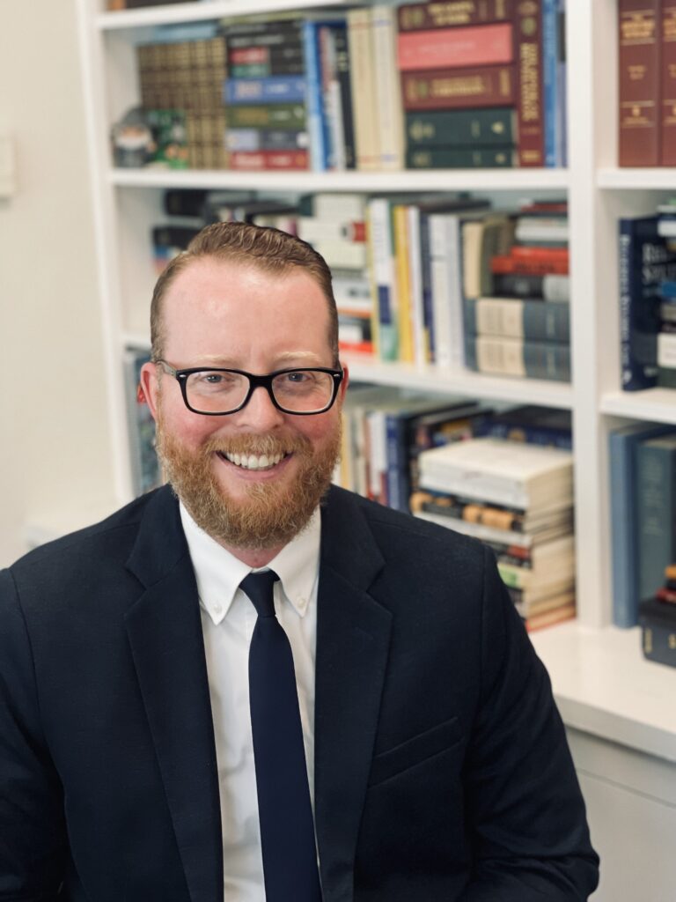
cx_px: 338
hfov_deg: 22.9
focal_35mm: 64
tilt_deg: -10.3
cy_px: 451
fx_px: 1666
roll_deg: +3.1
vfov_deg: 30.3
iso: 320
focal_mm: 7.5
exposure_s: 1/38
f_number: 2.2
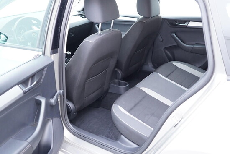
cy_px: 77
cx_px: 115
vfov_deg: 36.9
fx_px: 230
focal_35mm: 36
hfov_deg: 53.1
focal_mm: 24
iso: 640
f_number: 2.8
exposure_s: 1/40
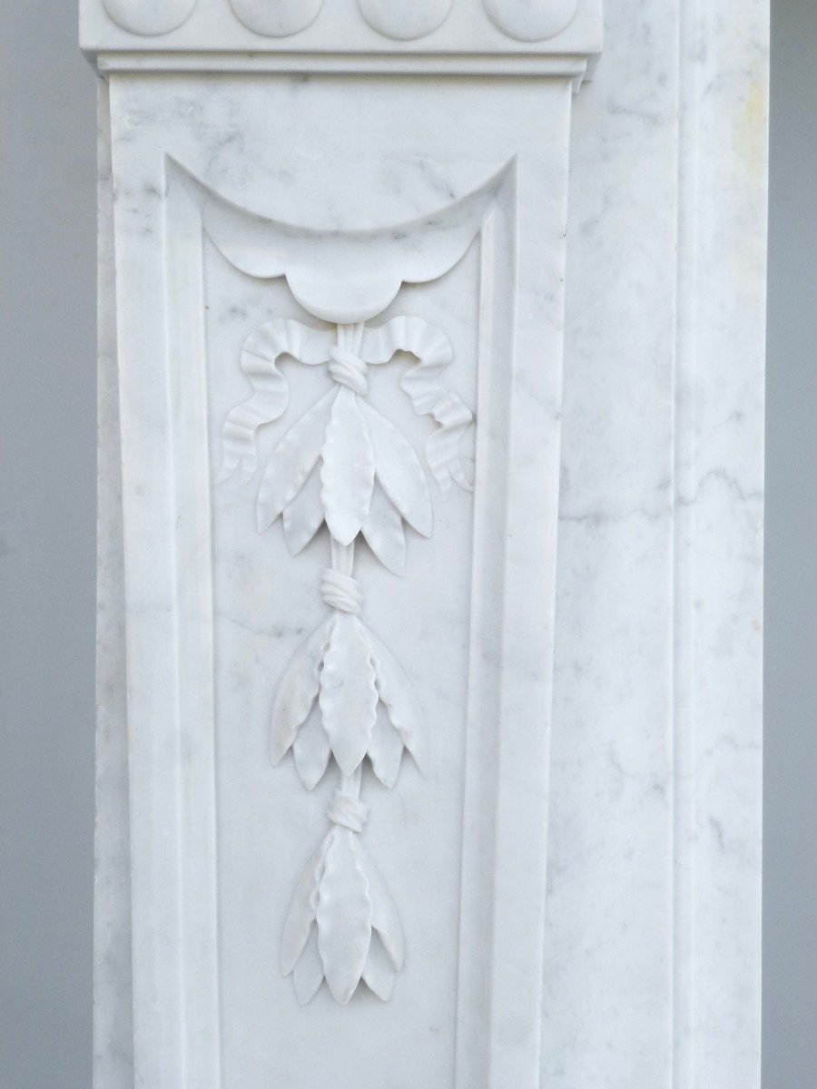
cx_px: 408
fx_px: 2801
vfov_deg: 22.0
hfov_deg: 16.6
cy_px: 544
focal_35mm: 89
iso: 200
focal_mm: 16
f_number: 4.9
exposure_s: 1/80
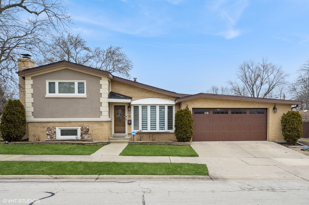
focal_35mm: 25
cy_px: 102
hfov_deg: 71.5
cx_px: 154
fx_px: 214
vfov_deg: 51.2
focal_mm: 17
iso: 200
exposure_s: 1/90
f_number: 9.5
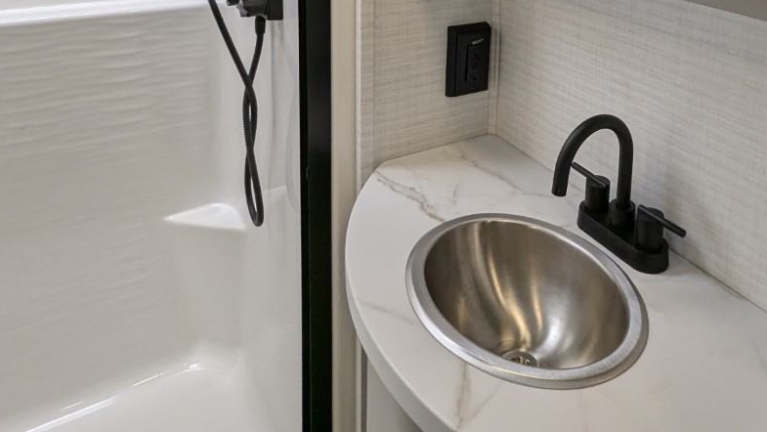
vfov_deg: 33.0
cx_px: 515
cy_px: -47
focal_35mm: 31
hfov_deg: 61.0
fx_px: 631
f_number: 2.2
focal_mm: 2.35
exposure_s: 1/248
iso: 60
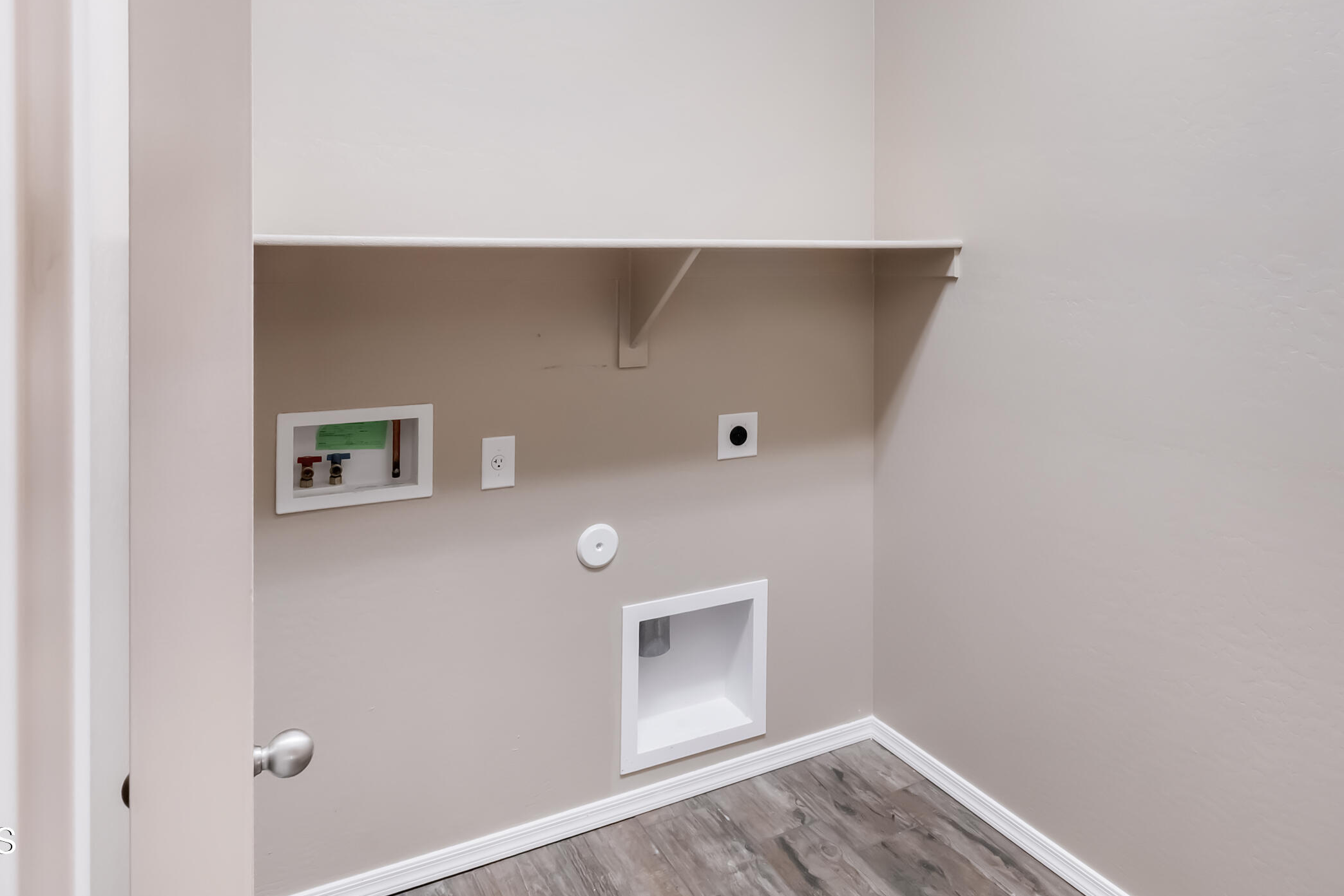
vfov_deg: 52.0
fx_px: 885
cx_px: 770
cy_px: 255
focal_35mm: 24
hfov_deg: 74.0
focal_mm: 11
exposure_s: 1/6
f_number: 16
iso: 200
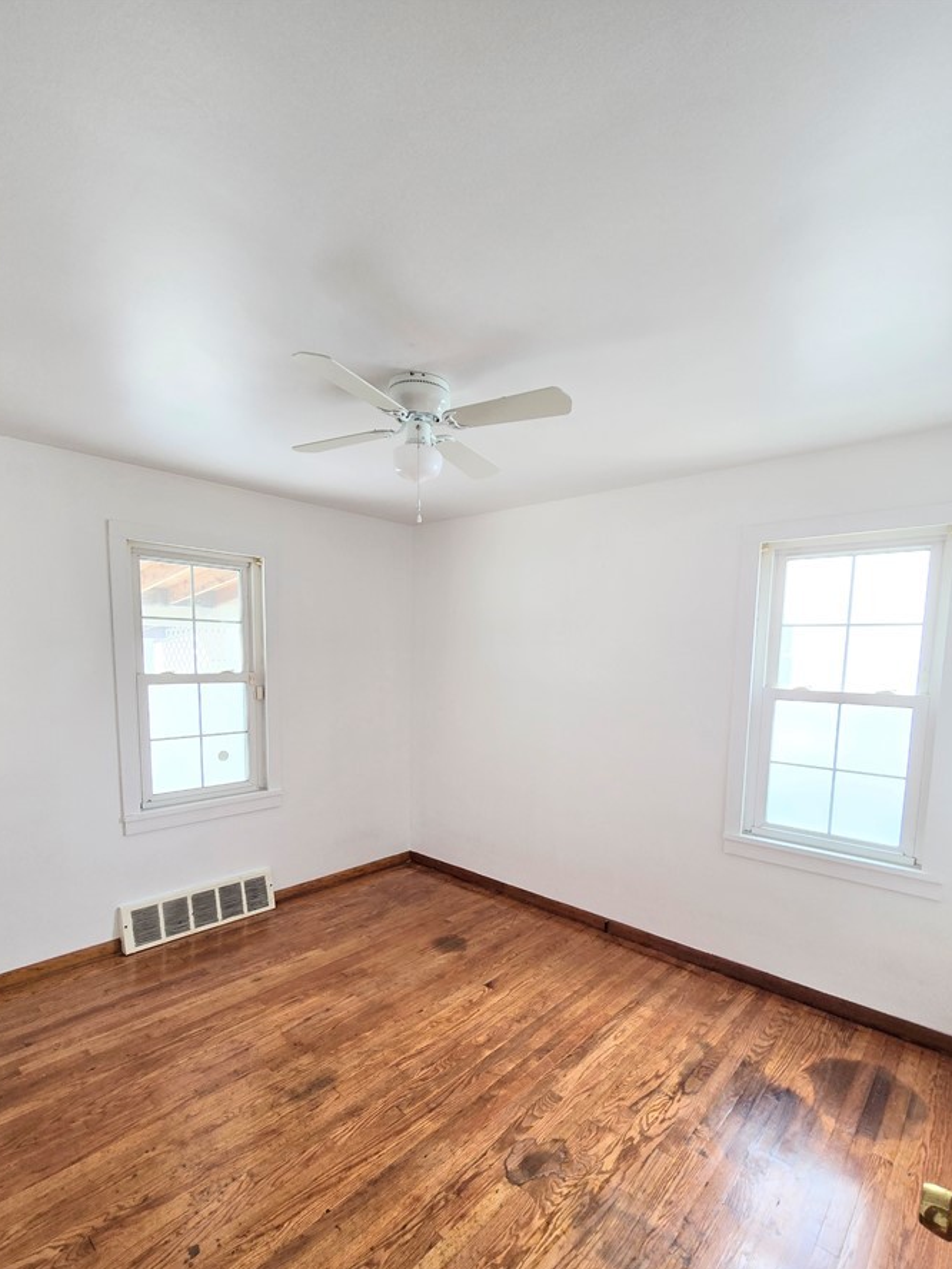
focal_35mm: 15
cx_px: 485
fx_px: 550
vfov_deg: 97.4
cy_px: 728
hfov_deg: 81.8
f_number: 2.2
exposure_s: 1/60
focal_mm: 2.2
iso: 64
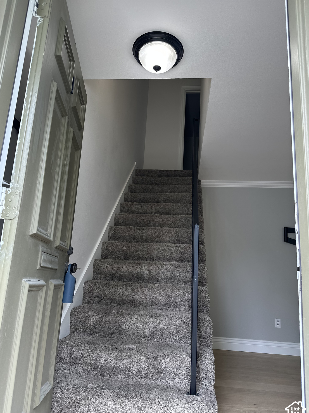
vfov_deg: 69.4
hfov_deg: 54.9
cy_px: 213
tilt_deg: +13.9
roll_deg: -4.0
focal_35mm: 25
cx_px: 150
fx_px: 298
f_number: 1.78
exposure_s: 1/153
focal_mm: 6.86
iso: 64
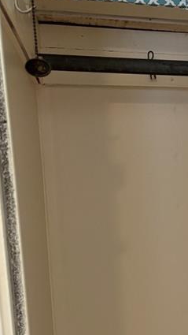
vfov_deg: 25.0
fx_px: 709
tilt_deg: -12.3
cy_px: 348
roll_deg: -0.6
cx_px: 311
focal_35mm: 80
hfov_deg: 13.8
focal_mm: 5.96
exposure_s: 1/60
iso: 200
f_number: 1.6
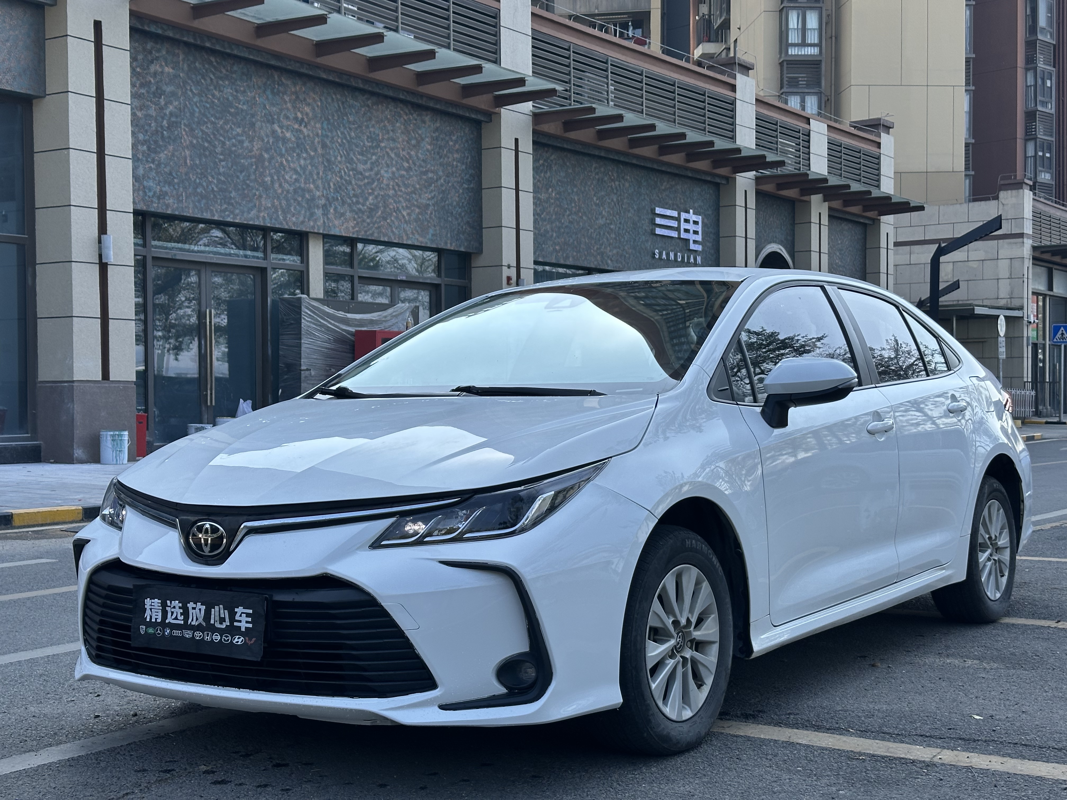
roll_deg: +0.0
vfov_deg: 30.3
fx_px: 1480
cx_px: 534
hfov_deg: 39.7
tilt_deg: -1.0
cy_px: 400
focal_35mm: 48
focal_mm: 6.86
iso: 64
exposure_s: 1/1751
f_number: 1.78
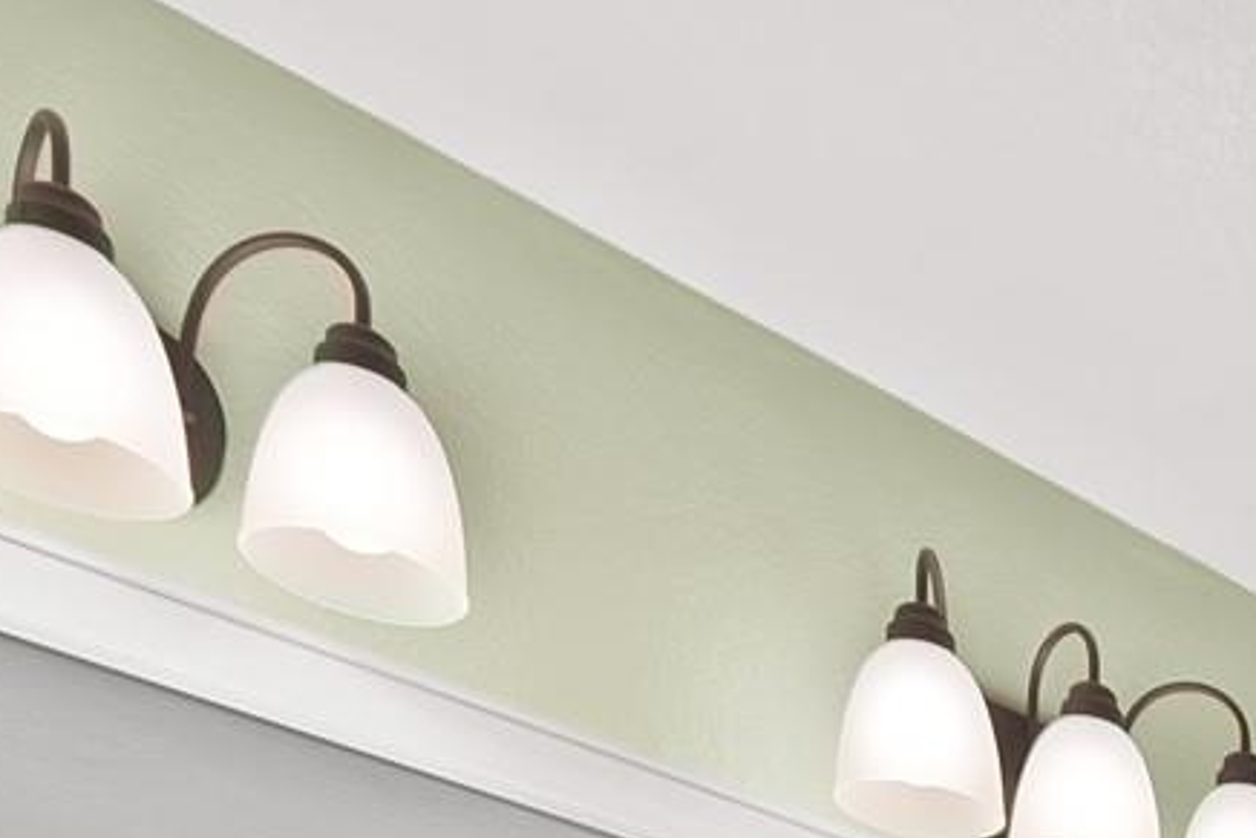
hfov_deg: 27.6
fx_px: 1919
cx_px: 1777
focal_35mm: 55
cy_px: 1778
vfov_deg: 16.7
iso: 640
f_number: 9
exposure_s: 1/6
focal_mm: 12
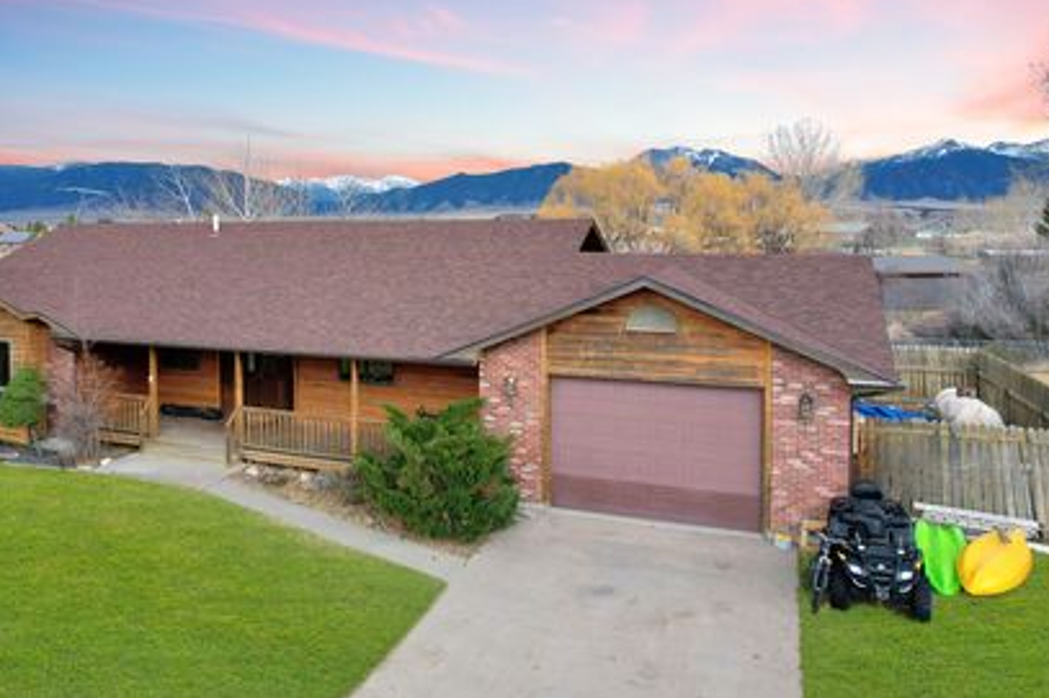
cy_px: 274
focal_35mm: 27
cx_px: 433
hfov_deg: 66.9
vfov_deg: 47.6
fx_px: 786
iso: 140
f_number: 2.8
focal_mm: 8.38
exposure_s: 1/725
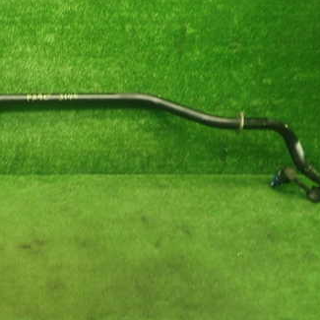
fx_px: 512
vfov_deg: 34.6
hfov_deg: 33.9
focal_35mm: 49
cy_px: 141
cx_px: 74
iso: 200
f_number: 2.3
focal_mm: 5.4
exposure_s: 1/30
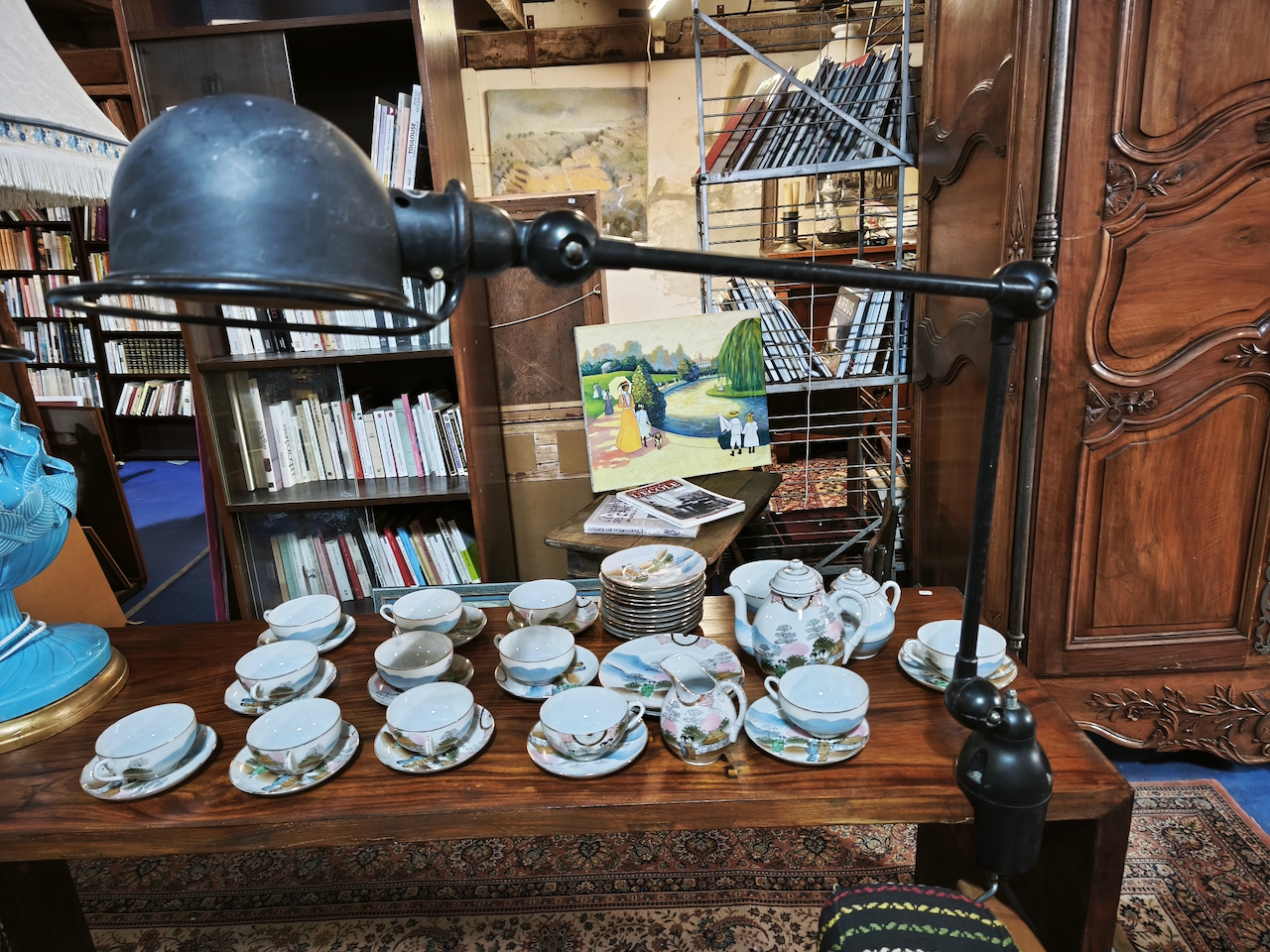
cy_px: 476
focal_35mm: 23
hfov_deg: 73.9
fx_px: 844
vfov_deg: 58.9
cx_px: 635
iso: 800
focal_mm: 5.35
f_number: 1.7
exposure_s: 1/25
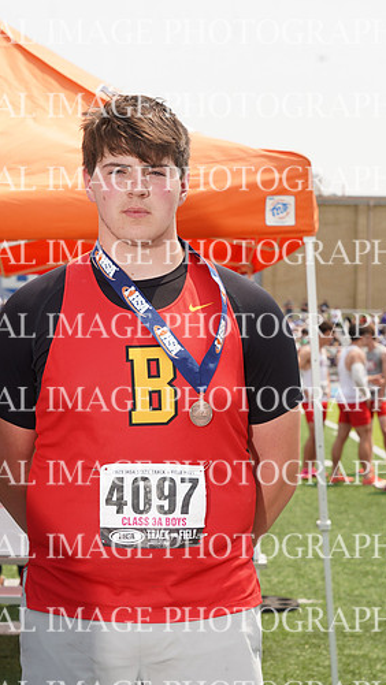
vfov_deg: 26.5
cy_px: 362
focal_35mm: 80
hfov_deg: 15.1
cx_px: 154
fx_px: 1455
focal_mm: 66
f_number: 8
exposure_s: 1/200
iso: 100
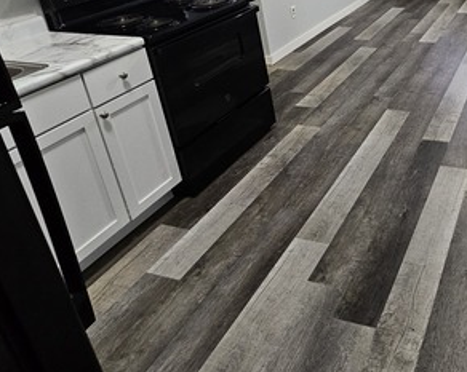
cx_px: 420
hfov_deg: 53.1
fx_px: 400
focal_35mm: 29
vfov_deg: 45.1
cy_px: 35
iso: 400
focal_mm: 2.2
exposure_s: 1/60
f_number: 2.2
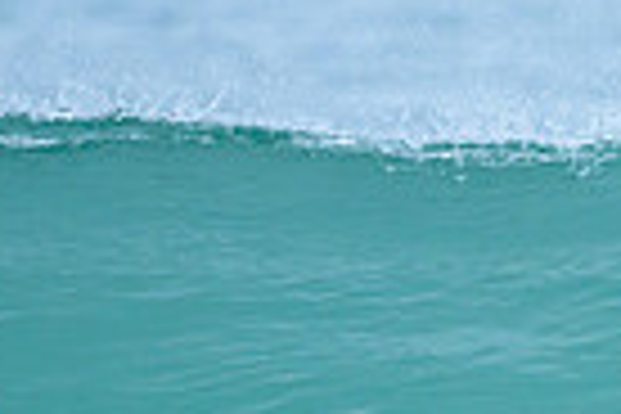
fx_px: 68236
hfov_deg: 0.5
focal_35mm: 3956
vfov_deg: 0.3
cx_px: 607
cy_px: 848
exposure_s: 1/2000
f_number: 6.3
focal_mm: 800
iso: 900
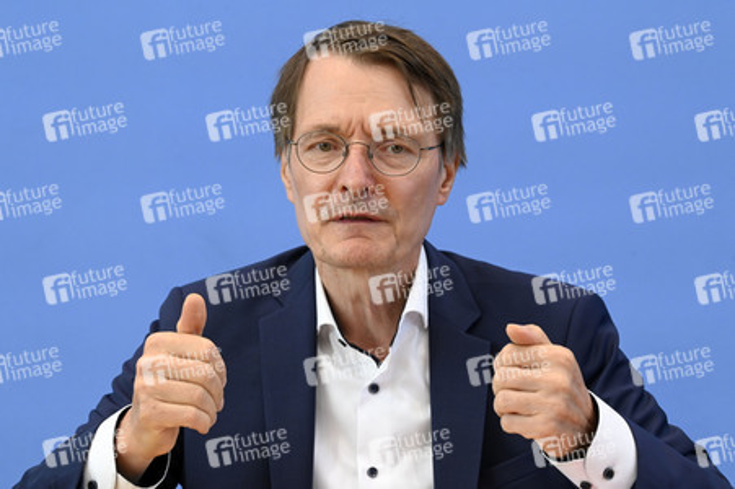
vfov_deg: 11.0
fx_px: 2550
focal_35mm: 125
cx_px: 368
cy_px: 244
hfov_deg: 16.4
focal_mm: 125
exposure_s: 1/250
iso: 3200
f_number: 9
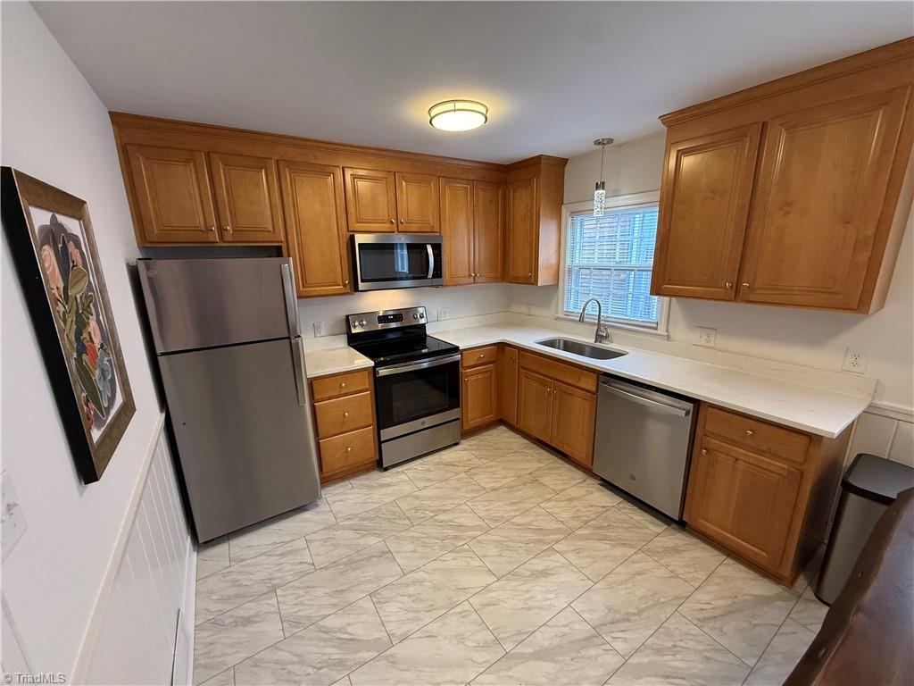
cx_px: 457
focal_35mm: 14
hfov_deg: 102.1
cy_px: 343
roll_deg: +0.9
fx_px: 370
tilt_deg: -12.7
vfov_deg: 85.7
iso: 320
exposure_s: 1/120
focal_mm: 2.22
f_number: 2.2
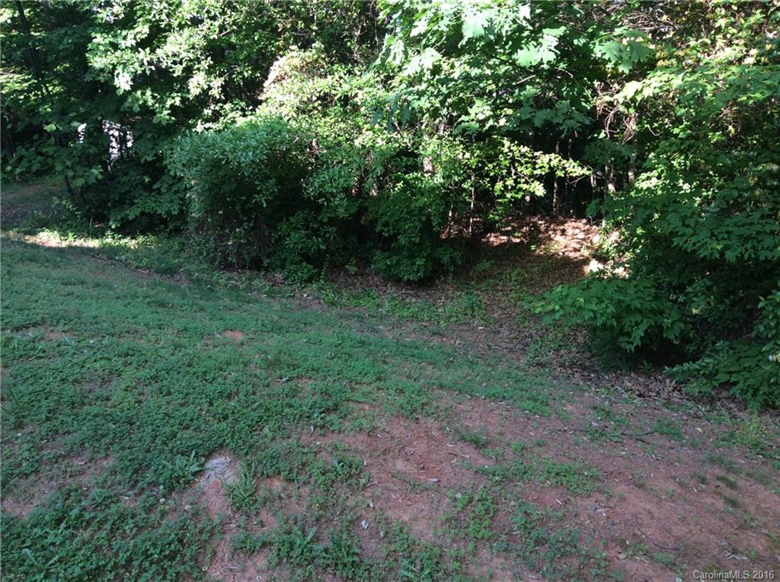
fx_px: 720
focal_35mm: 32
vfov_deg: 44.0
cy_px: 291
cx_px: 390
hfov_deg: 56.9
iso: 40
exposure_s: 1/120
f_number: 2.4
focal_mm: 3.3
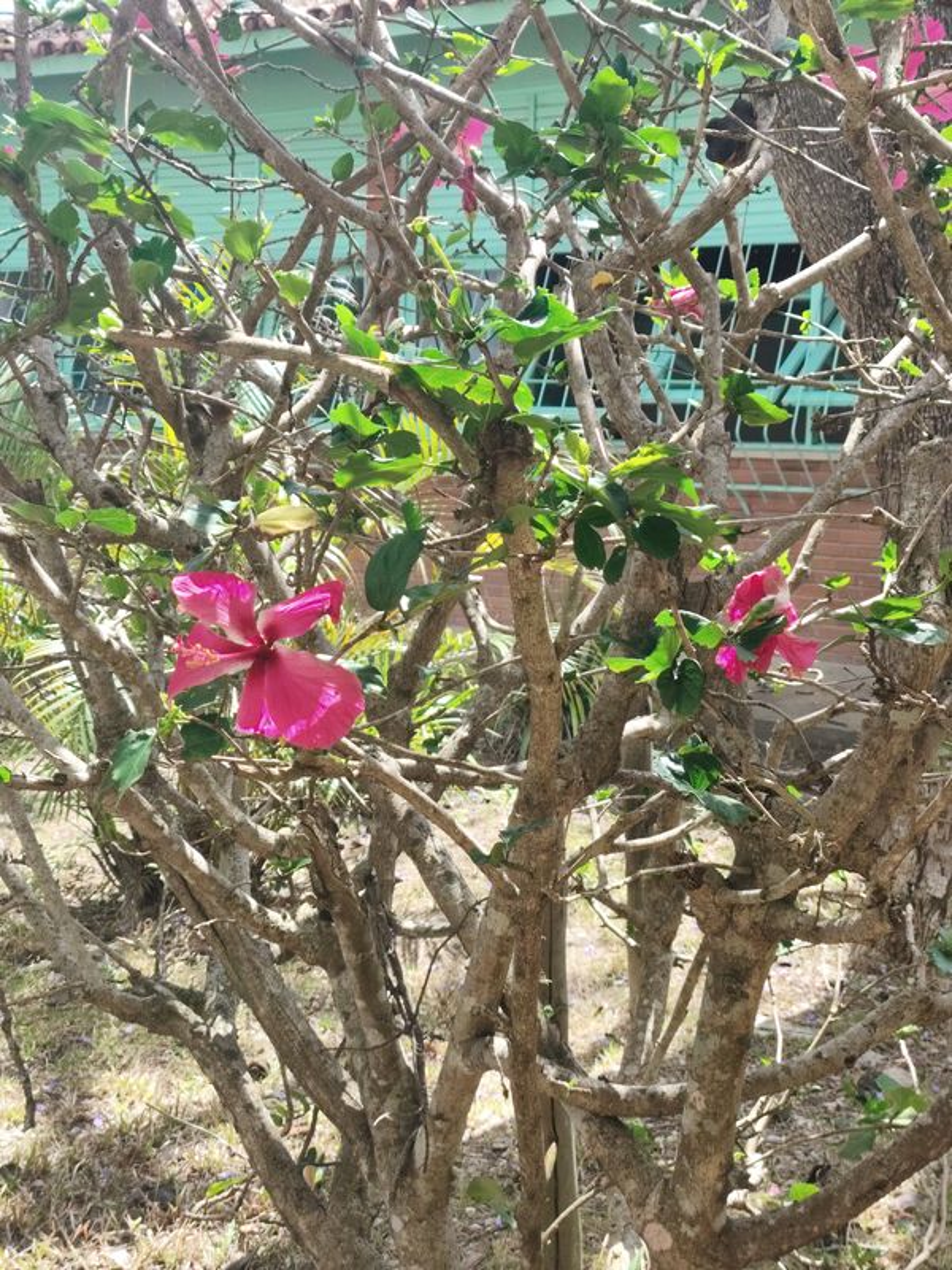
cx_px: 476
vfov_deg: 38.2
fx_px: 1833
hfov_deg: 29.1
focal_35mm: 50
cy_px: 635
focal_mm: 4.71
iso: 50
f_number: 1.79
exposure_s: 1/291
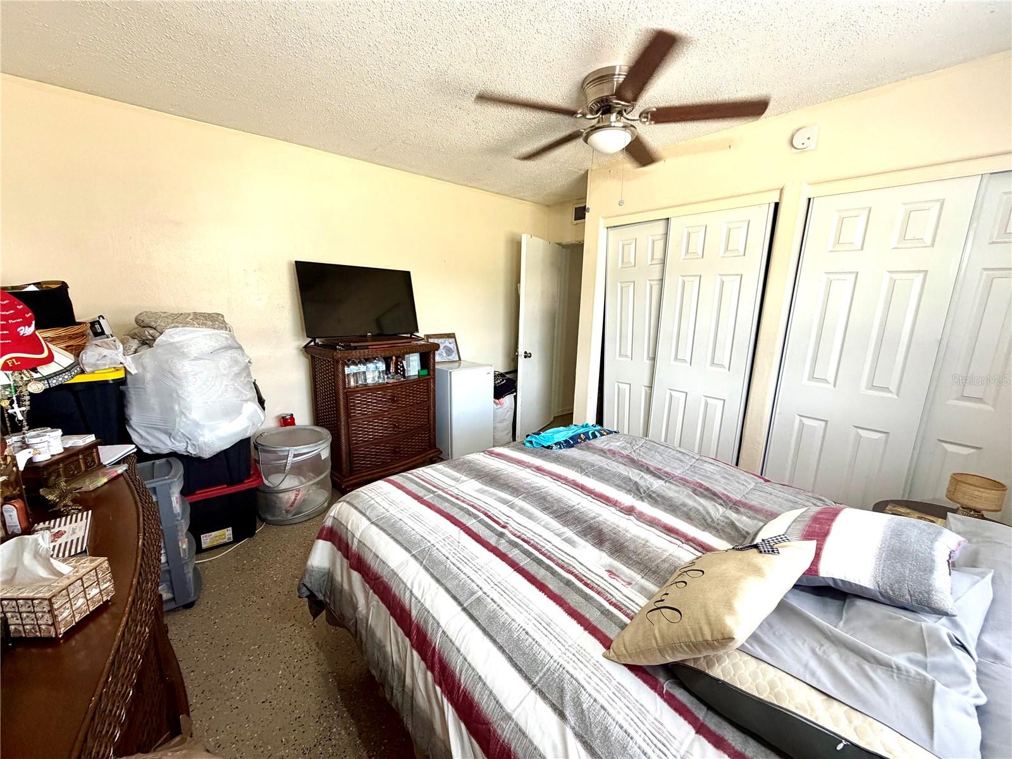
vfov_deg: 85.7
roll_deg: -0.2
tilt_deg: -11.5
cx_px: 506
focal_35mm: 14
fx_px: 409
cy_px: 380
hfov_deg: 102.1
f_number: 2.2
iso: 250
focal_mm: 2.22
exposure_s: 1/121
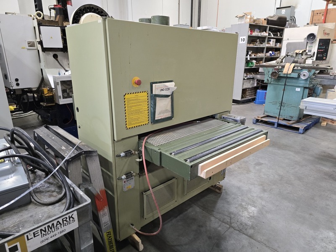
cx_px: 168
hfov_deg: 73.9
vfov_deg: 58.9
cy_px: 126
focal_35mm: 23
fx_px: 223
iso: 500
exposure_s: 1/120
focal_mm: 6.3
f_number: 1.7
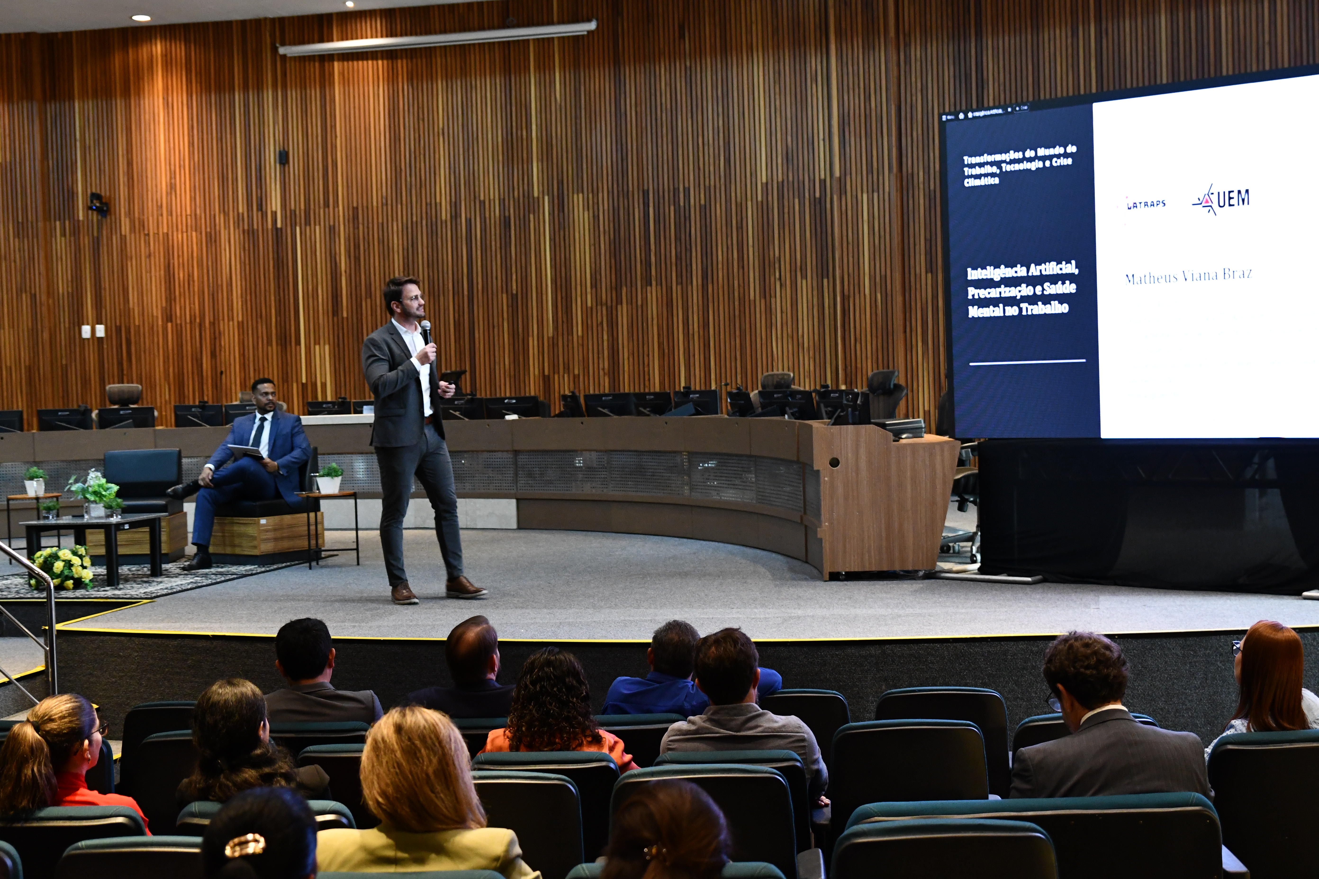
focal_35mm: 52
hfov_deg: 38.2
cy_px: 440
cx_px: 660
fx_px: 1905
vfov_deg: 26.0
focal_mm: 35
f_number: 2.8
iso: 2500
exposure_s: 1/125
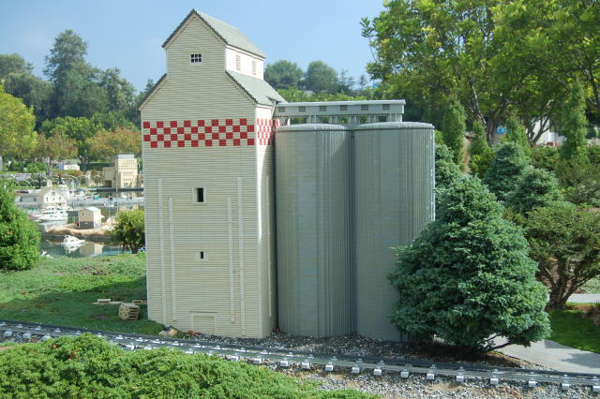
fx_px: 850
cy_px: 200
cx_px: 300
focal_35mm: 51
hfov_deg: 38.9
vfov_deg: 26.5
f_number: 5.6
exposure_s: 1/125
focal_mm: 34
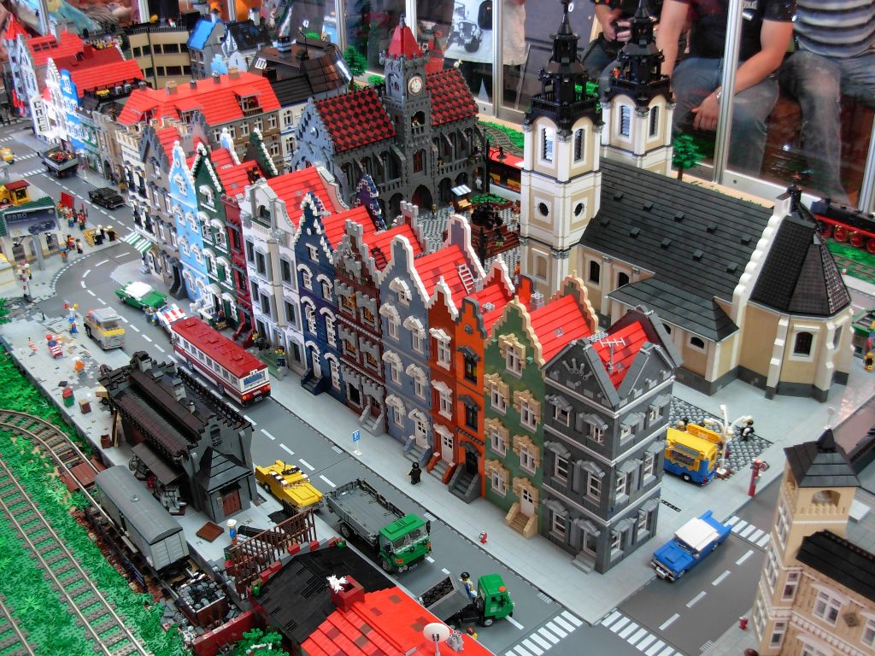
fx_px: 961
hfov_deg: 49.0
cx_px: 438
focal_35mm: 38
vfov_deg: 37.7
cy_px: 328
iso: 79
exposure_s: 1/4.7
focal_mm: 6.3
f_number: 2.9
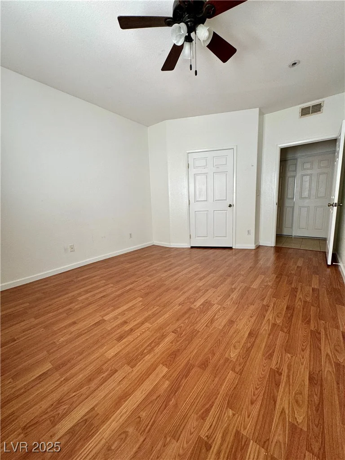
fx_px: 186
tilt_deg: -9.1
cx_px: 172
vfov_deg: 102.1
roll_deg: +2.4
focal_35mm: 14
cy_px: 230
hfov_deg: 85.7
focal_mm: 2.22
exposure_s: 1/99
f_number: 2.2
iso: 160
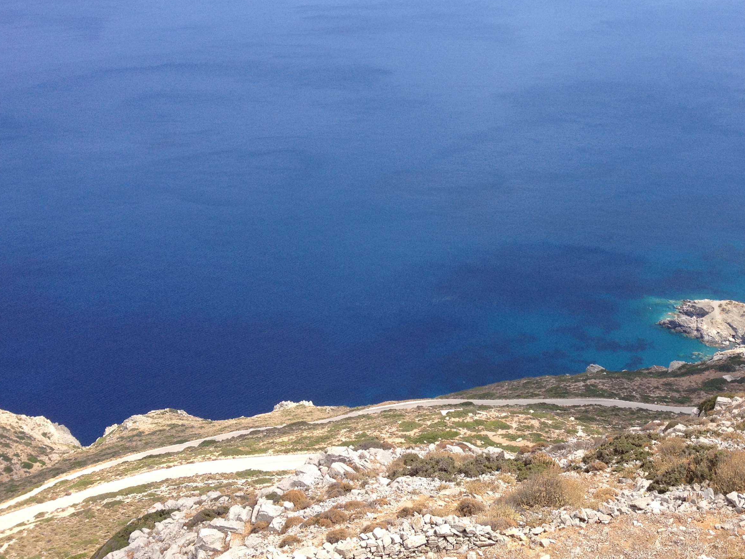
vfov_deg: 29.4
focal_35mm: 49
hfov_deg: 38.4
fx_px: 1055
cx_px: 503
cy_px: 177
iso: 50
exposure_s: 1/1453
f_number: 2.4
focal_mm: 4.28
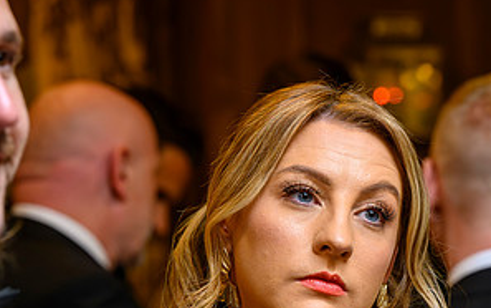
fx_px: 2316
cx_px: 347
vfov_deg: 7.6
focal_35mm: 173
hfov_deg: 12.1
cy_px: 295
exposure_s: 1/200
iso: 3200
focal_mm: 87
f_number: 4
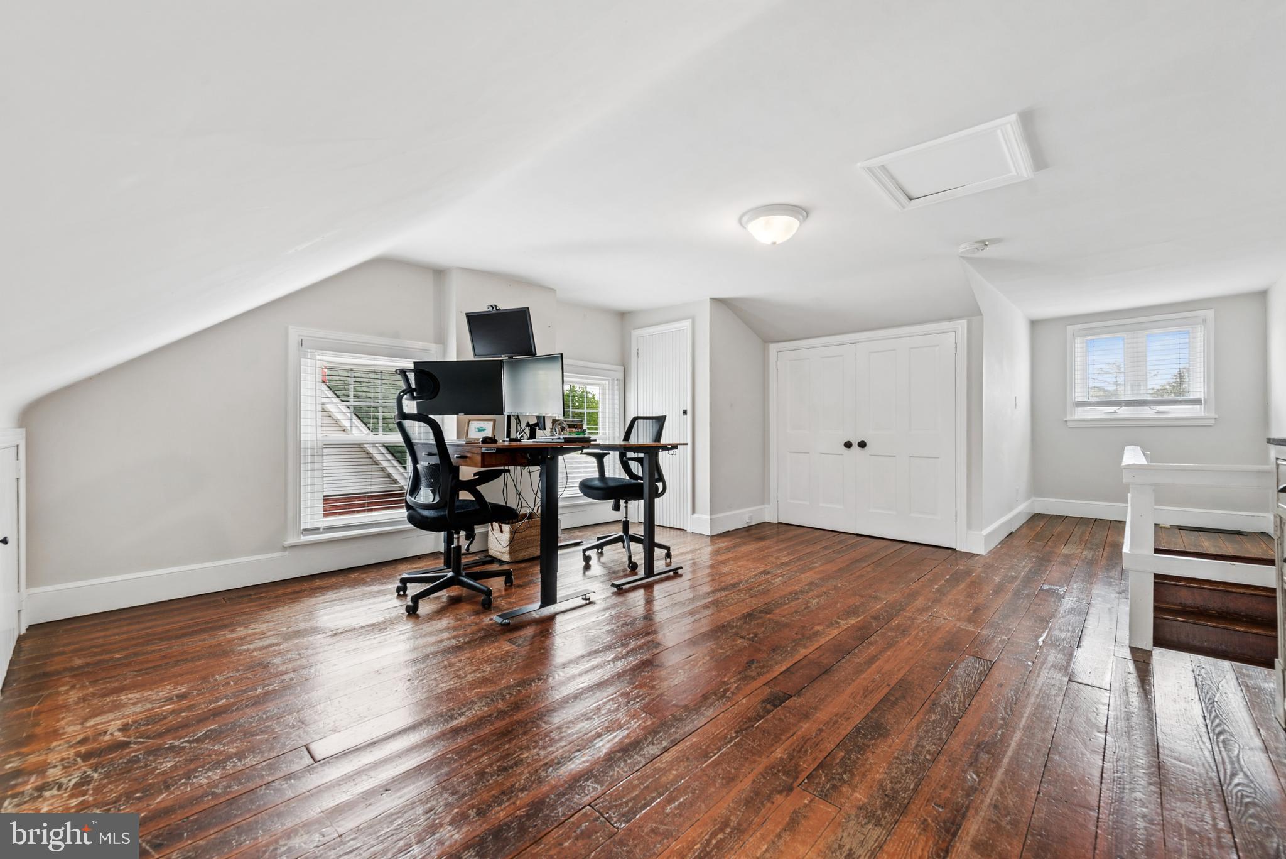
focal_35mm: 14
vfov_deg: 81.3
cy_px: 430
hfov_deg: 104.2
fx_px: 500
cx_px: 643
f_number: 9
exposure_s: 1/8
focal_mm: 14
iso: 250
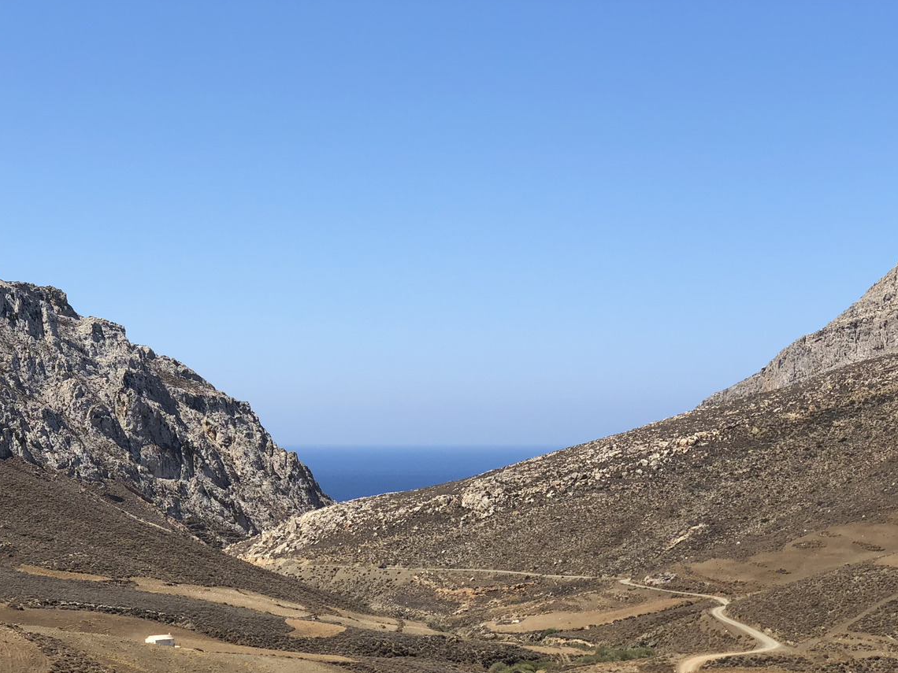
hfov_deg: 26.6
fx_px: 1894
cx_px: 358
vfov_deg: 20.1
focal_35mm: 73
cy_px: 463
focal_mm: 6
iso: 16
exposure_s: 1/1116
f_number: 2.4
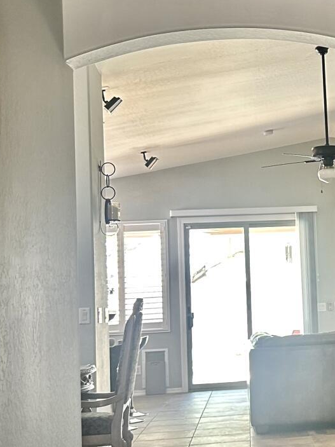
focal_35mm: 74
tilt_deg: +4.4
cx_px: 355
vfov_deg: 26.3
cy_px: 223
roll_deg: +2.1
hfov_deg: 19.2
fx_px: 955
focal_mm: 5.7
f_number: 1.5
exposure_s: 1/60
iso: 160
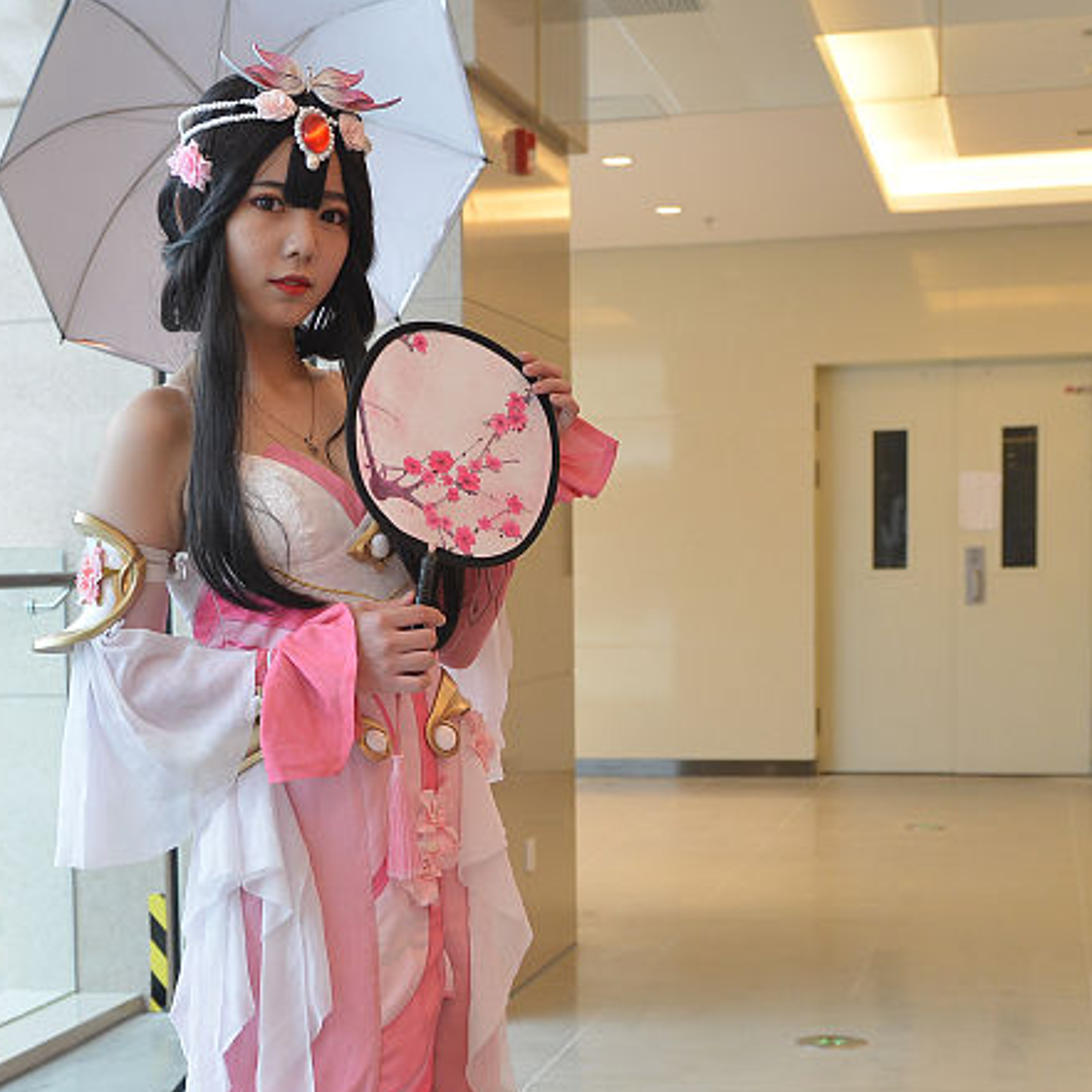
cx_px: 305
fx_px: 2391
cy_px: 787
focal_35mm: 67
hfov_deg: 25.5
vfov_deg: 25.5
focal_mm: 29
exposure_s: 1/100
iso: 500
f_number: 3.2
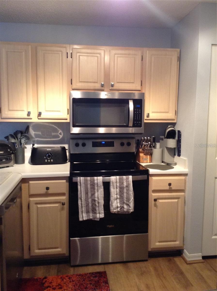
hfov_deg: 42.8
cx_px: 108
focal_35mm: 33
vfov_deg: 55.4
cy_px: 146
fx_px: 277
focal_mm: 3.3
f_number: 2.4
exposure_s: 1/25
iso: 125
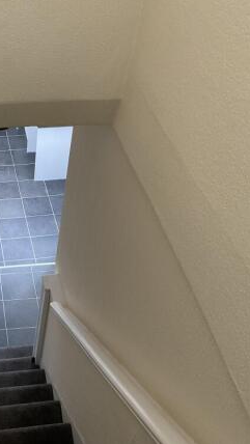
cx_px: 23
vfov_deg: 47.3
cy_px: 219
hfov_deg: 26.8
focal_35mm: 43
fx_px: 506
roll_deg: -2.6
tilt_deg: -42.6
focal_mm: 3
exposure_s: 1/60
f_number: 1.8
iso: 125
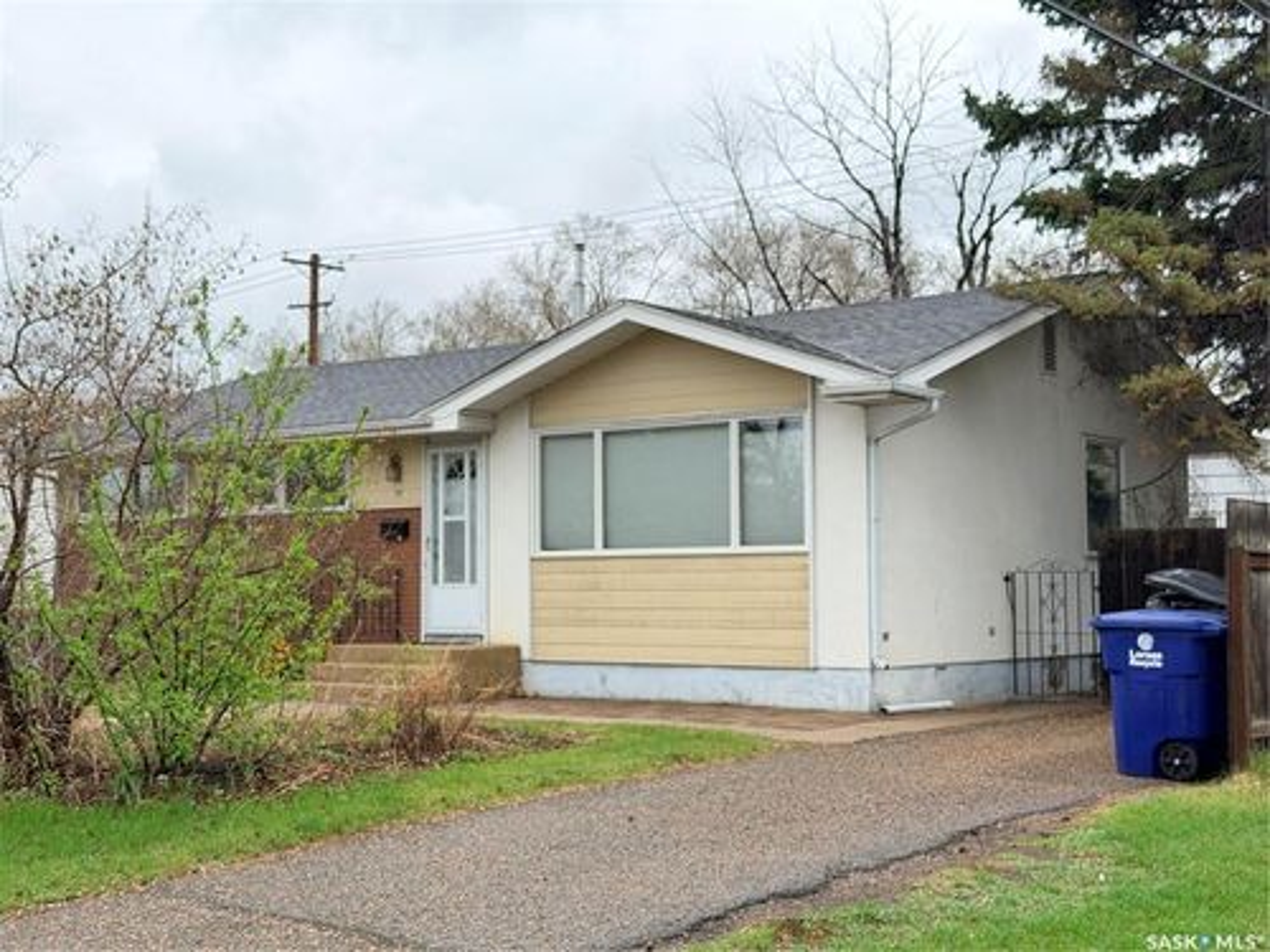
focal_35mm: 48
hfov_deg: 39.7
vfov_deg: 30.3
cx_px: 635
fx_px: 1761
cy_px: 476
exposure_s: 1/828
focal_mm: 6.76
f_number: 1.78
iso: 64
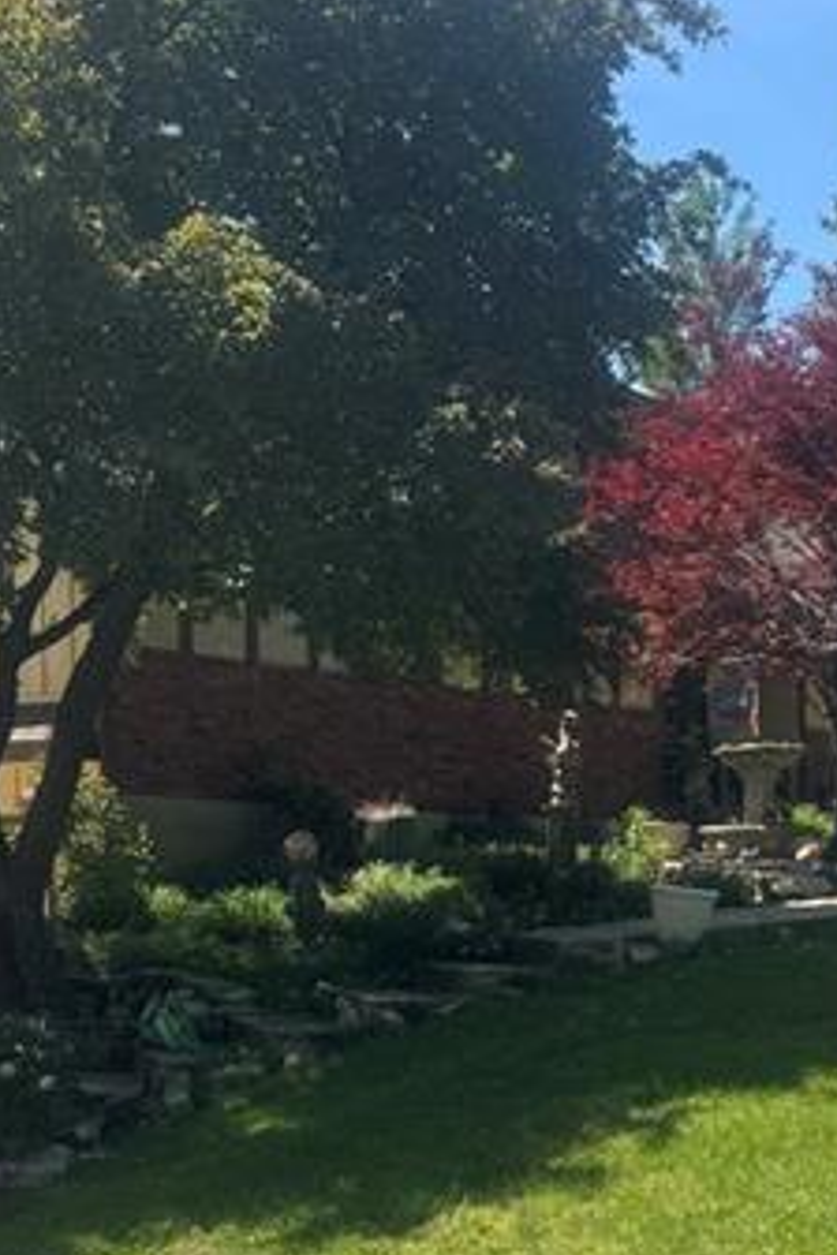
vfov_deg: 34.1
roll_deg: +0.8
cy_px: 979
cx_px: 523
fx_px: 1988
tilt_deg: -1.7
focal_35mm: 57
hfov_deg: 23.7
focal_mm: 6.76
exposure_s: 1/2174
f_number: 1.78
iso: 80
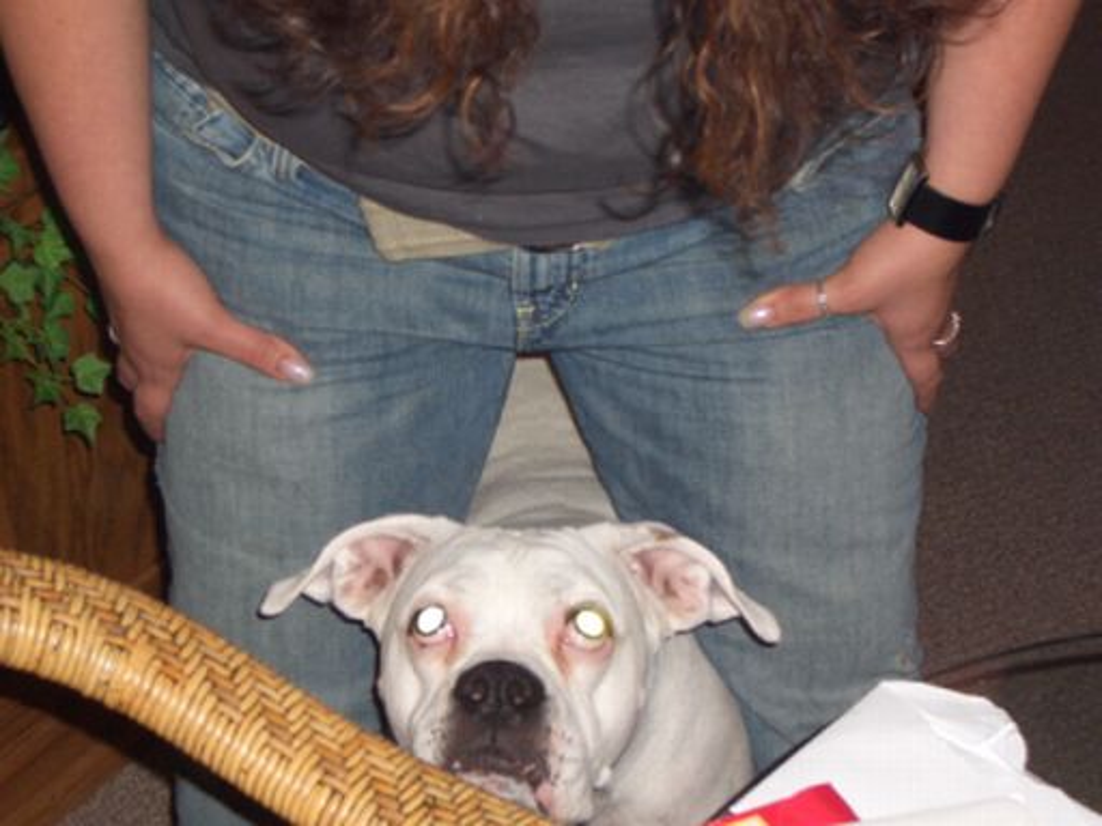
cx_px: 551
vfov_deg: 19.9
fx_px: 2356
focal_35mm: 74
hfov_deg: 26.3
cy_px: 413
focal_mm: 12.2
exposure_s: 1/60
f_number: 3.9
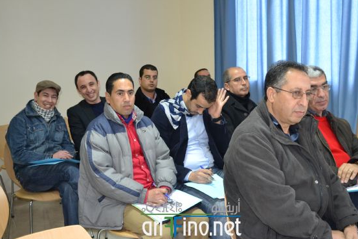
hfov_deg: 51.9
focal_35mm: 37
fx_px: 368
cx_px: 192
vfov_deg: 35.9
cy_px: 133
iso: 1600
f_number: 4
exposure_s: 1/60
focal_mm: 22
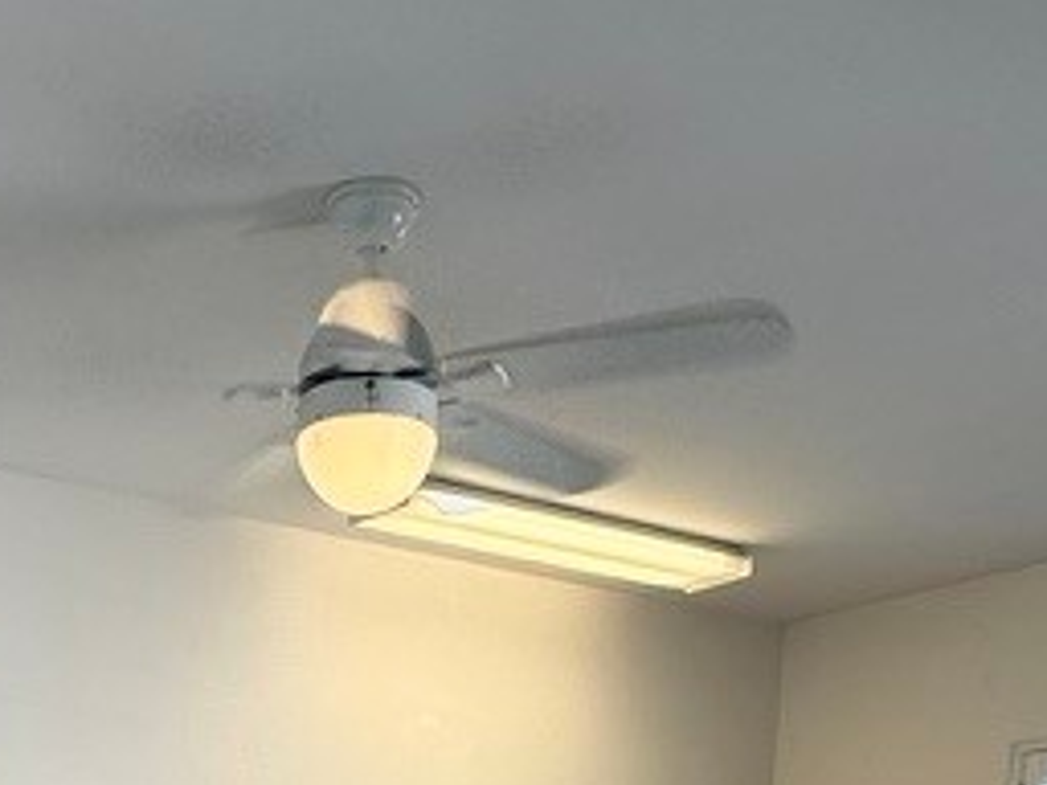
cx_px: 204
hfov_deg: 33.3
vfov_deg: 18.4
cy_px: 1529
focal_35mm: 56
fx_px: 1694
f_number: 2.2
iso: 50
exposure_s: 1/120
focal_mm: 2.22
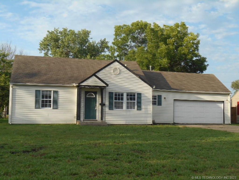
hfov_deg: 41.2
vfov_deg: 31.5
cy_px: 90
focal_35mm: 46
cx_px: 120
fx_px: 318
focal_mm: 8.3
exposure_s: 1/320
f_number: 4
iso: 80
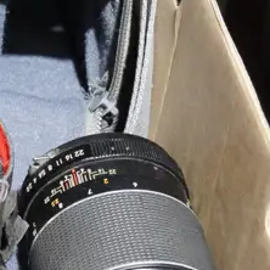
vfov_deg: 7.9
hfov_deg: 7.8
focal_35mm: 220
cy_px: 21
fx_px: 1941
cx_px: -172
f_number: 5.3
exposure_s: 1/60
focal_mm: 27
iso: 3200
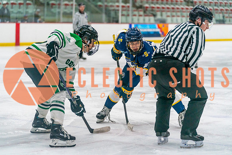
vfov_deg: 10.9
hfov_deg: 16.3
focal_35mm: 126
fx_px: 811
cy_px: 84
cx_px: 106
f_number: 2.8
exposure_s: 1/1600
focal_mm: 116
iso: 4000
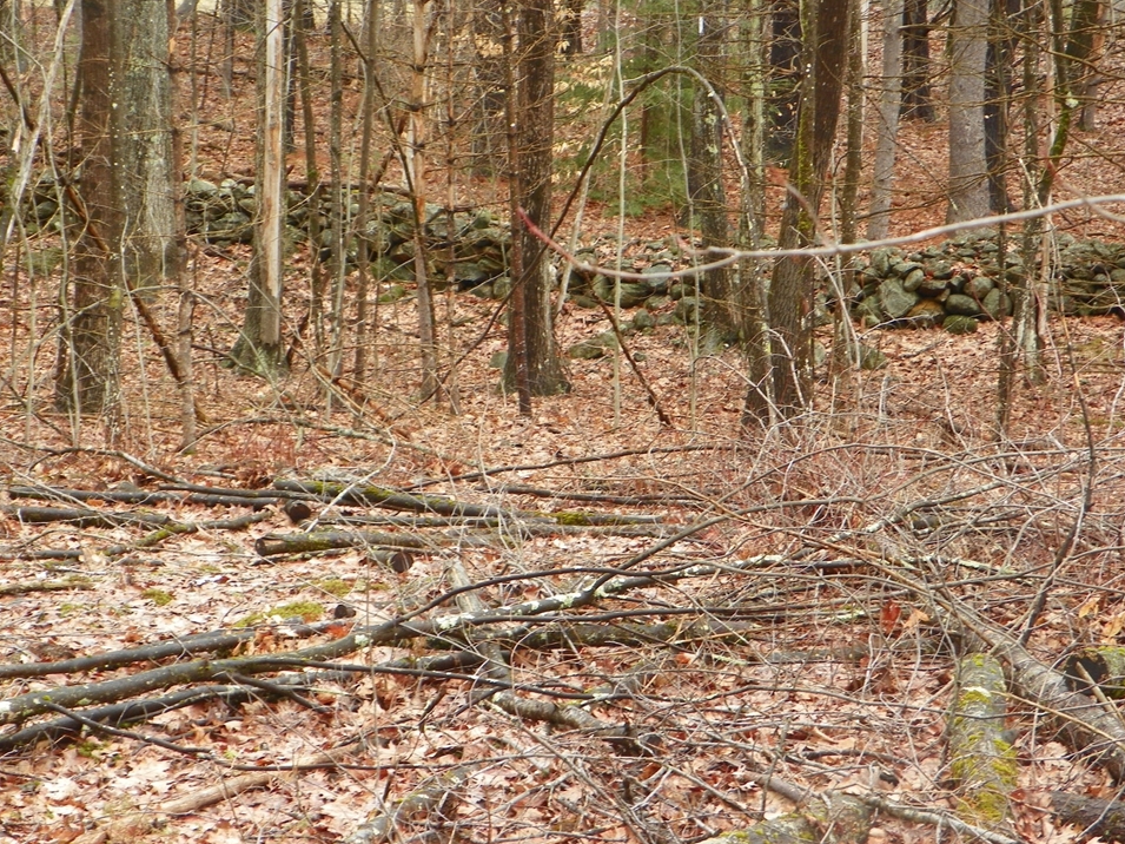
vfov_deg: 12.4
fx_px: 3867
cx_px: 528
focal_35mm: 119
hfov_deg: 16.6
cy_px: 396
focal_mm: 19.7
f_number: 4
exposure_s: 1/60
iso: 64
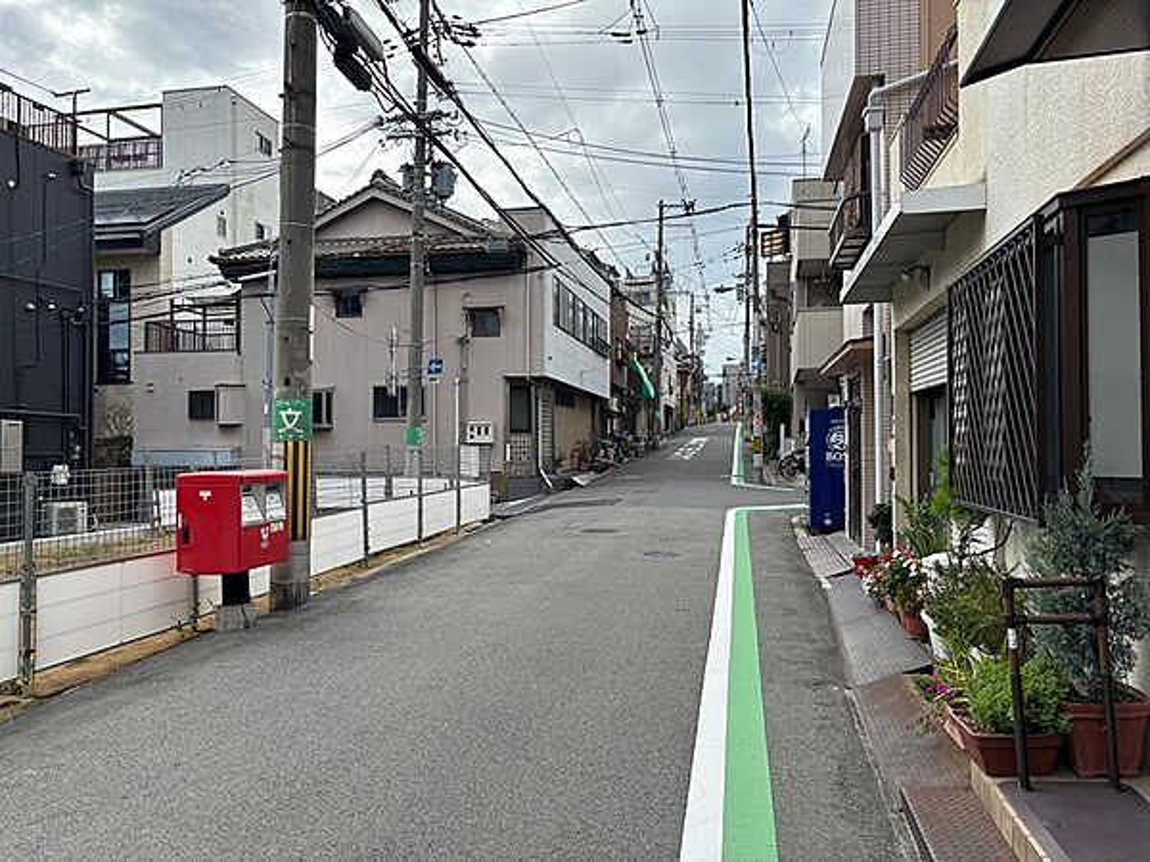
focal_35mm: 26
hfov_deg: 67.3
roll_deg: +0.9
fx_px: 864
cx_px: 575
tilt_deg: +1.4
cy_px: 431
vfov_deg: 53.1
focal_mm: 5.96
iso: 50
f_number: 1.6
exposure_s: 1/1783
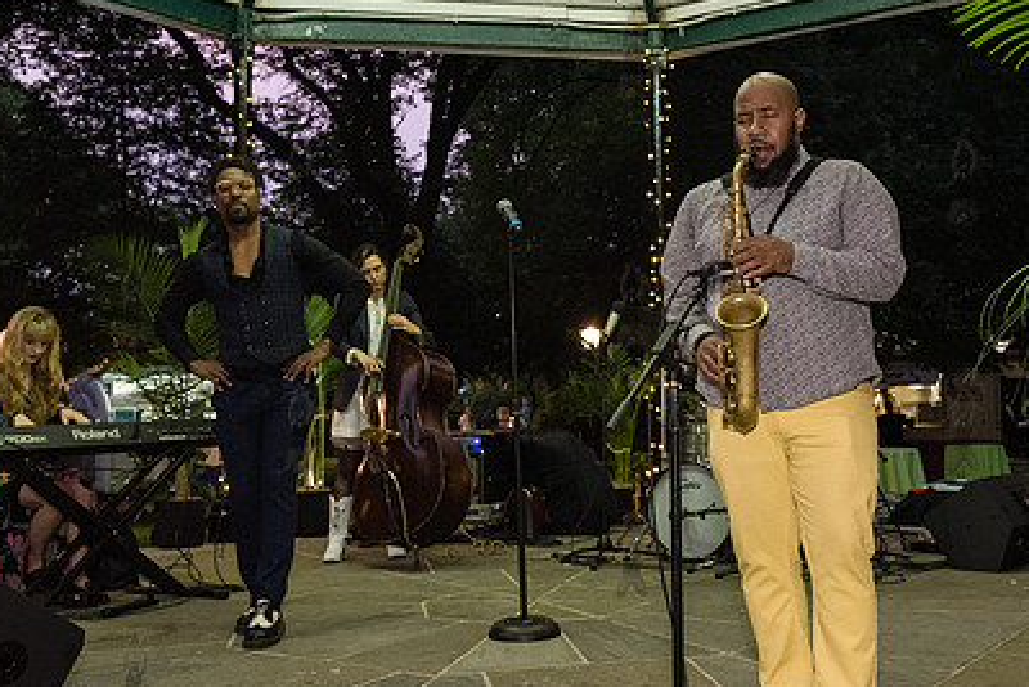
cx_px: 630
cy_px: 302
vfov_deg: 29.9
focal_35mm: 45
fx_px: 1287
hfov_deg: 43.3
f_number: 3.5
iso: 6400
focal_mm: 31
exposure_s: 1/250
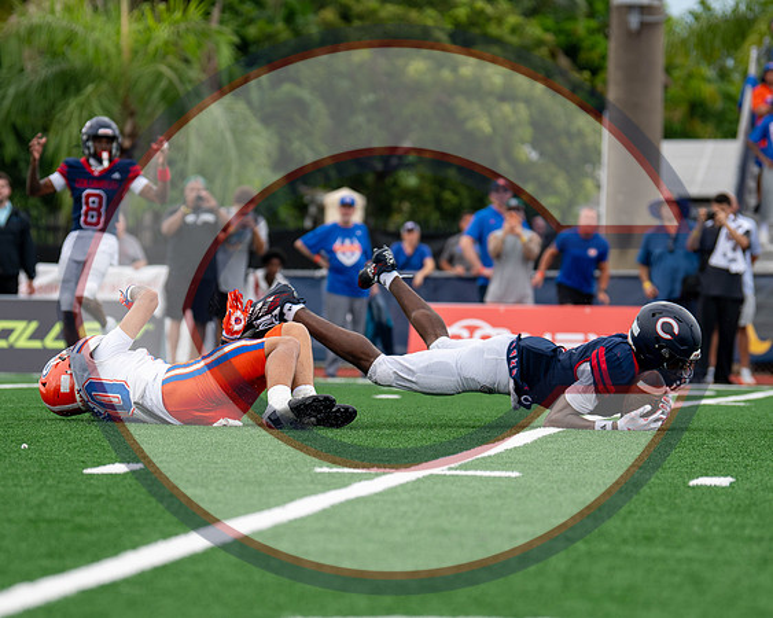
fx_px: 5856
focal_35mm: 256
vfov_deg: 6.0
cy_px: 345
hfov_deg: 7.6
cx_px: 328
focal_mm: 125
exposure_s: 1/1000
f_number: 2.8
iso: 180
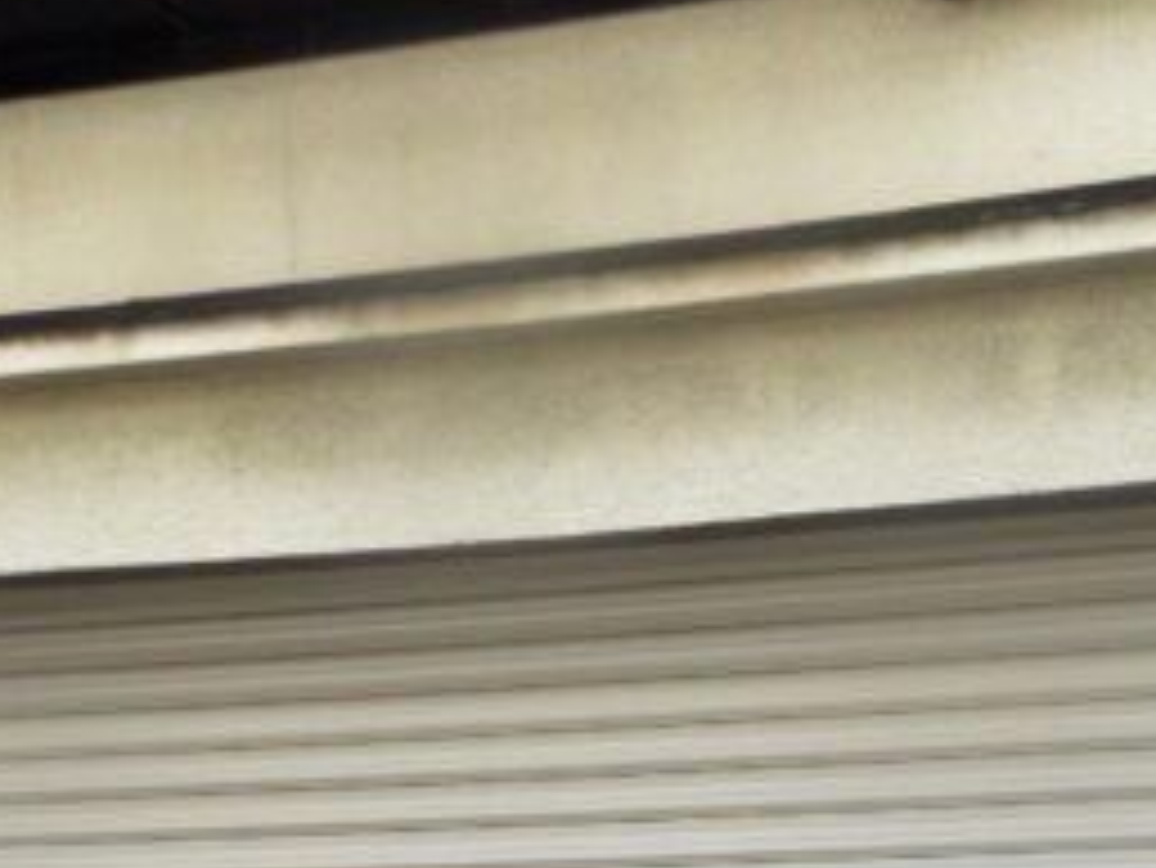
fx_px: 2339
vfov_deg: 19.9
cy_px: 998
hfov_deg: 27.7
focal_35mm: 70
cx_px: 729
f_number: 3.2
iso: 80
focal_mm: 4.5
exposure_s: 1/500
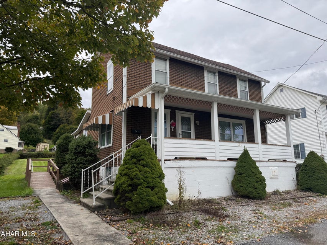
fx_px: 227
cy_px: 122
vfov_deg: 56.8
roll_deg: +0.0
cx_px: 164
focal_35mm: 24
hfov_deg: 71.6
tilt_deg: +10.9
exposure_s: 1/912
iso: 80
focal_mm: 6.76
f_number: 1.78
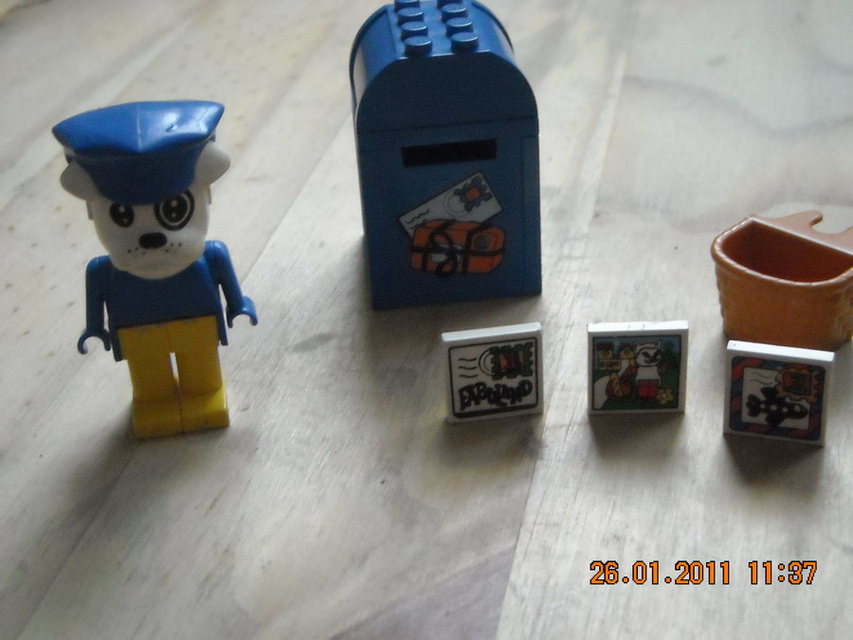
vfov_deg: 24.0
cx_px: 426
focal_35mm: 61
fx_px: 1503
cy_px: 320
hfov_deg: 31.7
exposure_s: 1/80
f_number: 3.5
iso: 800
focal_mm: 9.87
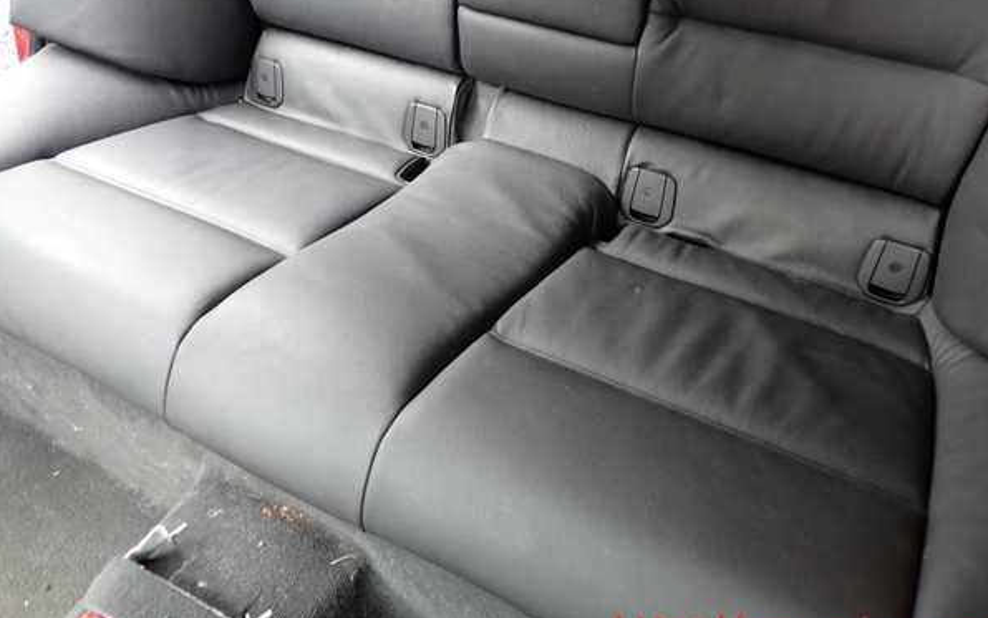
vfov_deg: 39.4
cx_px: 492
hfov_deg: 59.6
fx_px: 862
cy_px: 282
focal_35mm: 32
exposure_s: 1/40
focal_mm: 5.4
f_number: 2.3
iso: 200
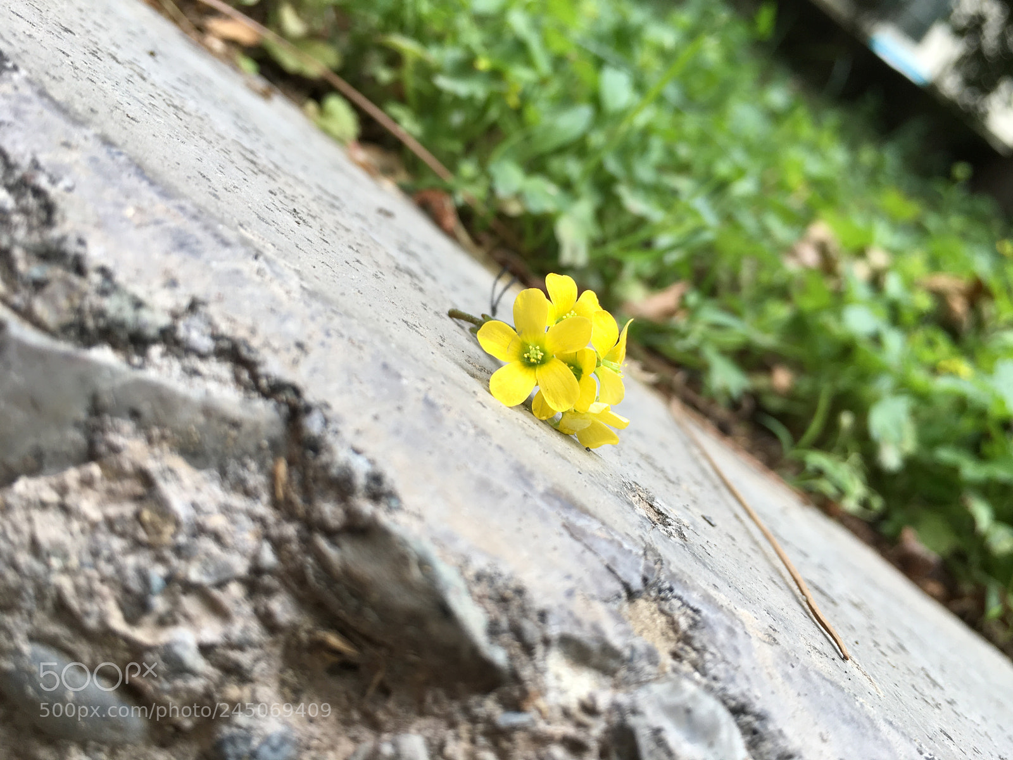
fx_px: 849
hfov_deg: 61.7
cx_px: 506
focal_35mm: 29
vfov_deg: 48.2
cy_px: 380
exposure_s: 1/121
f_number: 2.2
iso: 25
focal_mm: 4.15
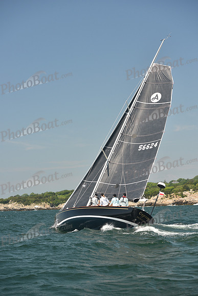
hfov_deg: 19.5
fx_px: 577
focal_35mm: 70
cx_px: 99
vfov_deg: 28.8
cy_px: 148
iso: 250
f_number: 4.5
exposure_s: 1/640
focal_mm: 70
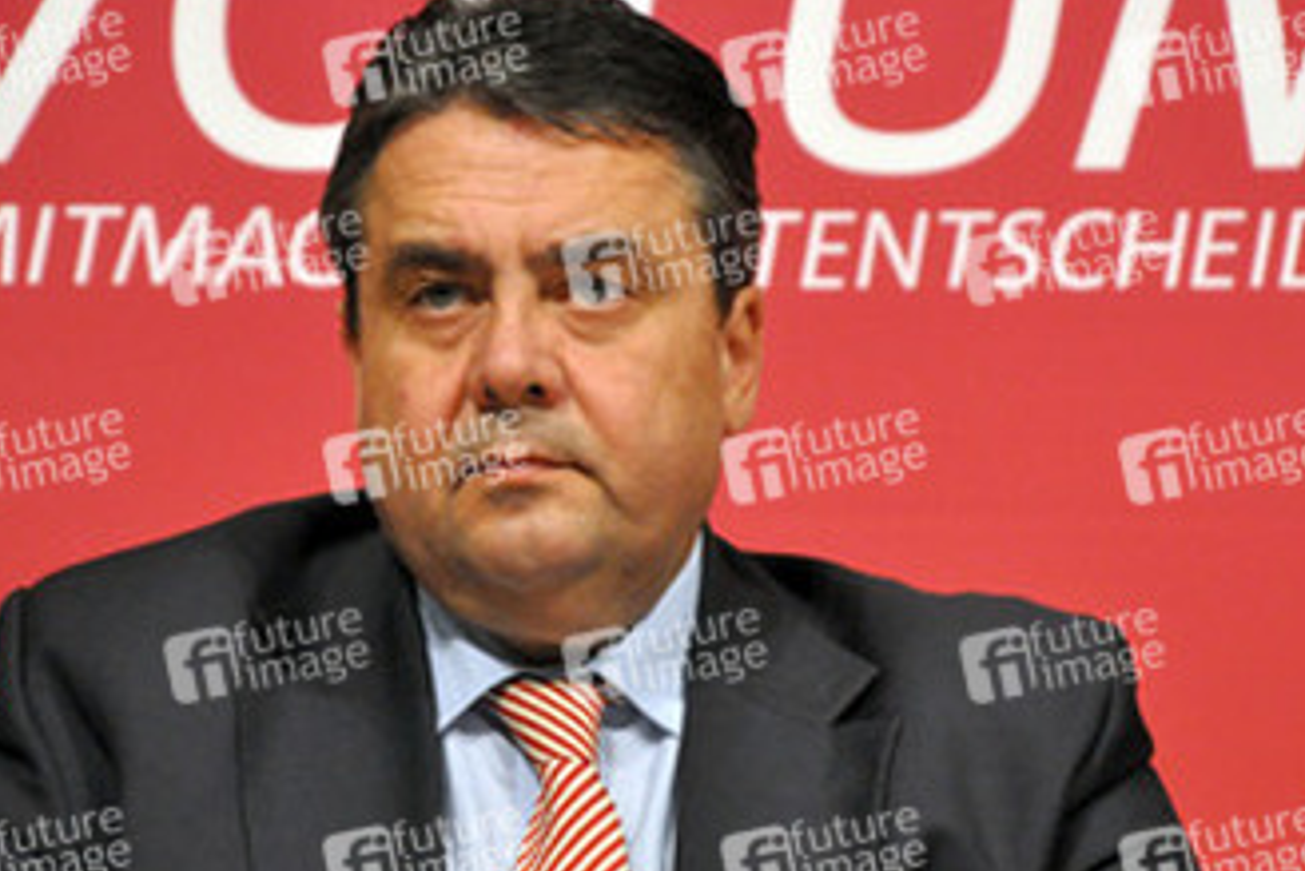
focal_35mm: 247
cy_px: 358
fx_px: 8957
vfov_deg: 5.6
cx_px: 716
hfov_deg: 8.3
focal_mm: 120
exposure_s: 1/125
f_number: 6.3
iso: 2500
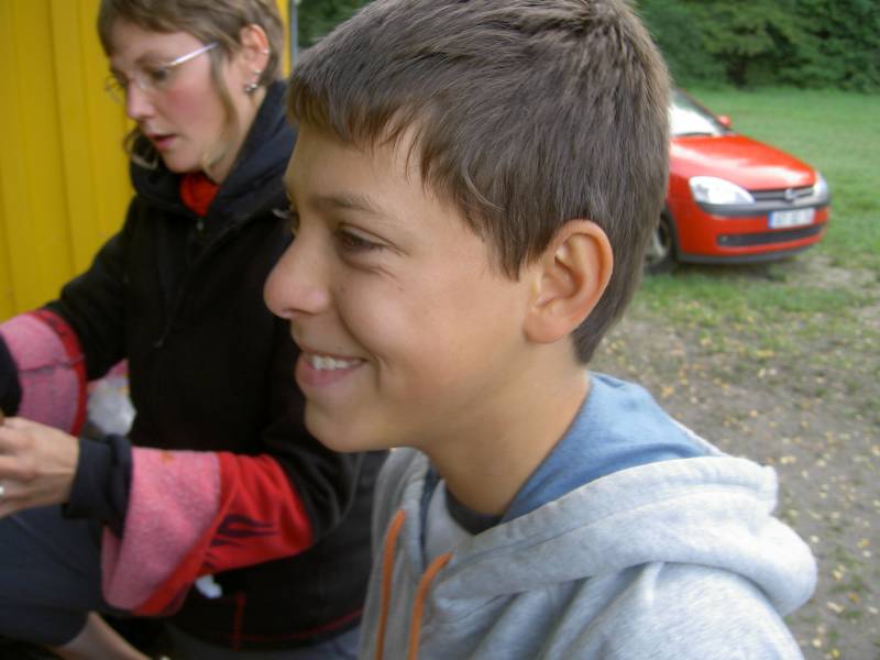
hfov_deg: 47.9
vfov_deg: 36.8
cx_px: 440
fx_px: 991
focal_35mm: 39
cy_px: 330
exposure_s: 1/60
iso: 100
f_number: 2.8
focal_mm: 8
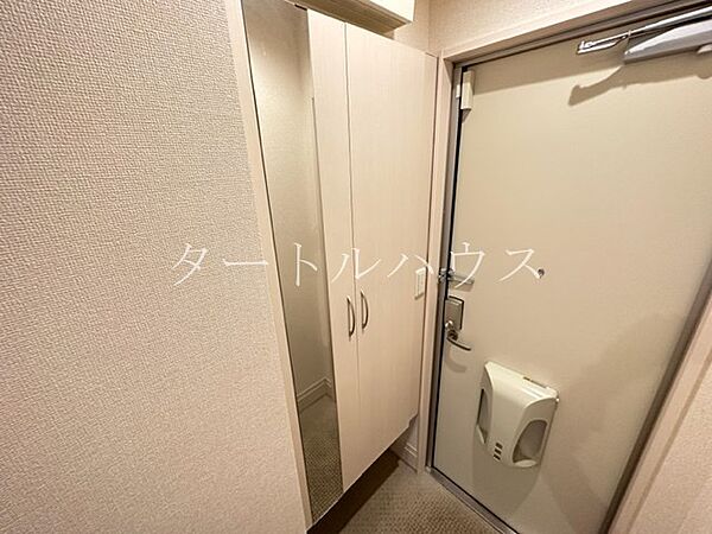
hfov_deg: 102.1
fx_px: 288
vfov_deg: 85.7
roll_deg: +1.7
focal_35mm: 14
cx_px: 356
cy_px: 267
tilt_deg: -21.0
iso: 500
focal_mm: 2.22
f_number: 2.2
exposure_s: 1/60
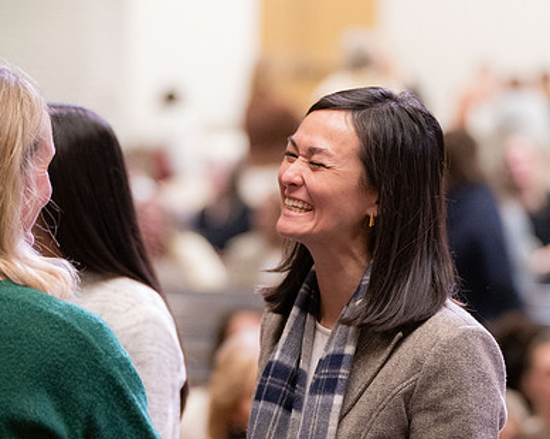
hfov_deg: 7.9
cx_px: 315
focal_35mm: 245
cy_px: 294
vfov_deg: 6.3
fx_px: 3986
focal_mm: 125
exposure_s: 1/250
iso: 4000
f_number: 2.8
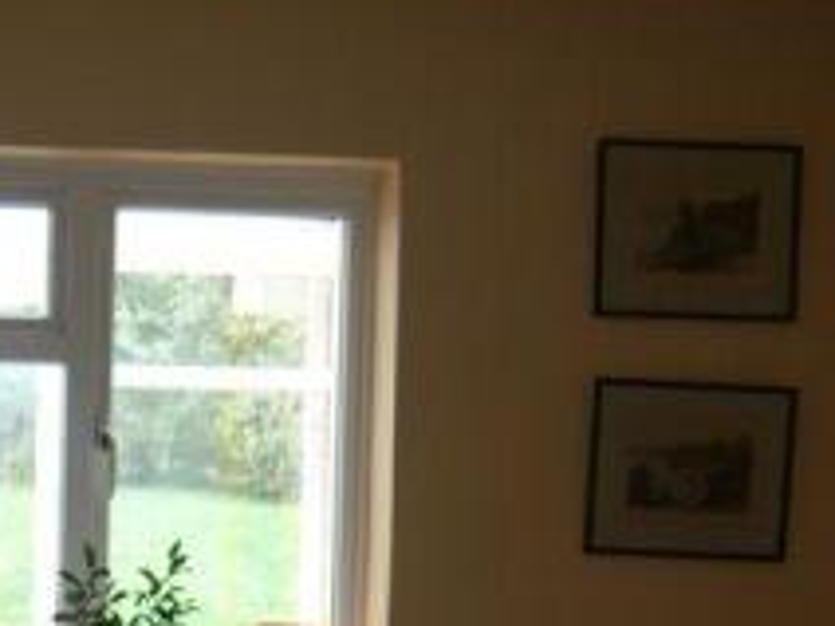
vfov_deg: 14.7
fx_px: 2388
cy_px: 636
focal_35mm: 99
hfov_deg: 19.5
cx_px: 93
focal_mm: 7.5
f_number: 2.8
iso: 80
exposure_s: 1/60
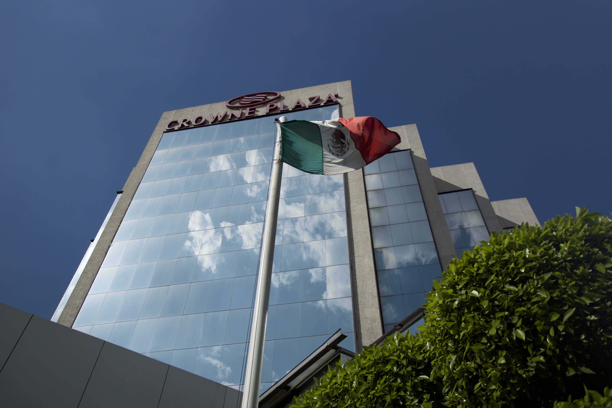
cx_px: 306
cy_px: 204
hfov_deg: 61.9
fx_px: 510
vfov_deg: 43.6
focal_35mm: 30
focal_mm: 20
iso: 100
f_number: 3.5
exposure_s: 1/2000
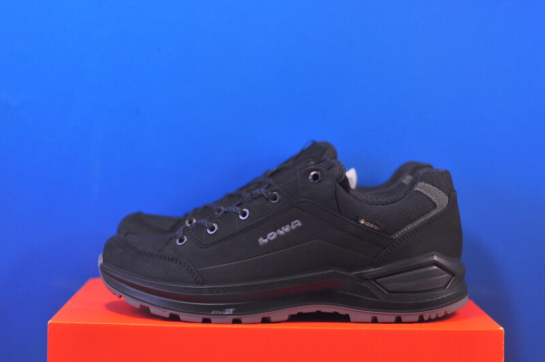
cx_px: 272
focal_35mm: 75
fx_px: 1134
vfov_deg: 18.1
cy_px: 181
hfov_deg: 27.0
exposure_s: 1/320
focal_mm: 50
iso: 250
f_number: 2.5
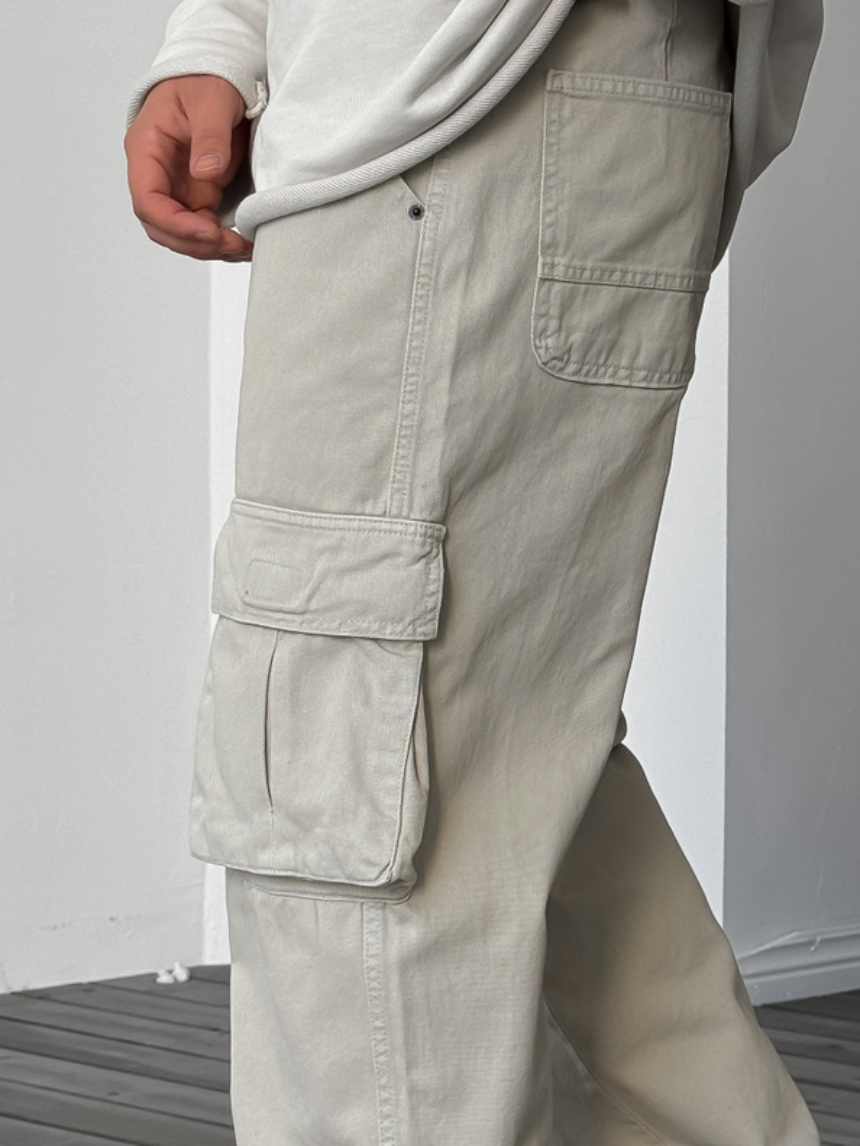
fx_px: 3213
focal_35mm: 97
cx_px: 607
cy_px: 666
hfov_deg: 15.2
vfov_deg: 20.2
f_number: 1.8
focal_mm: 6.86
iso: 64
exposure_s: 1/140
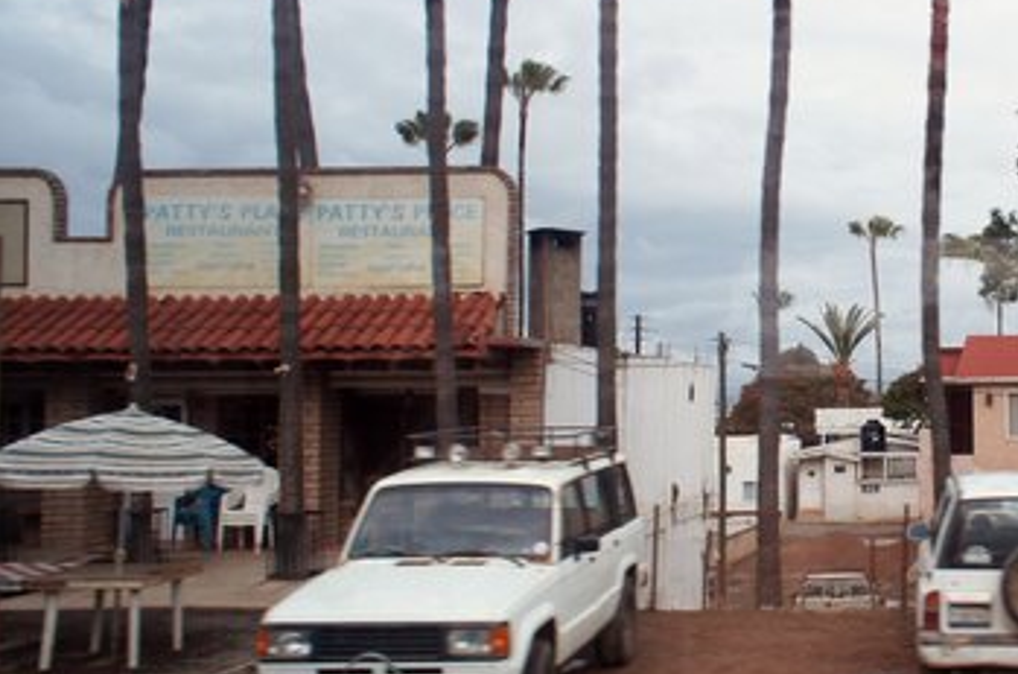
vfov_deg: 30.4
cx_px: 928
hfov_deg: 40.9
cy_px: 341
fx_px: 1241
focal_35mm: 44
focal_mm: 16
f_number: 4
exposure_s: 1/250
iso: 250
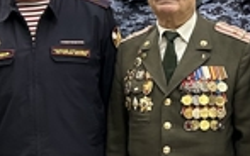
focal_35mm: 125
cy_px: 107
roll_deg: +0.7
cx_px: 239
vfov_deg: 10.5
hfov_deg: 16.4
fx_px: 852
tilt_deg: -9.1
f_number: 1.5
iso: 250
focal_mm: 5.7
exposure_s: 1/50
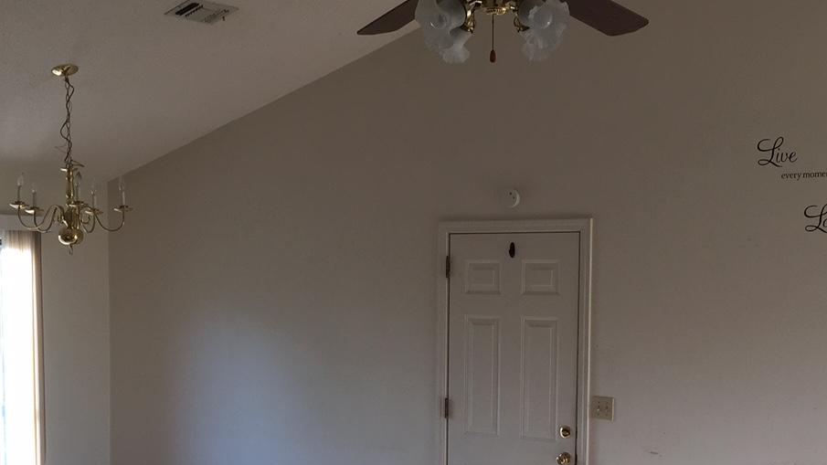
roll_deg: -1.5
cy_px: 398
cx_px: 497
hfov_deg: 36.5
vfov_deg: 20.7
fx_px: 1250
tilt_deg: -5.8
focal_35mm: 57
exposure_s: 1/60
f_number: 2.2
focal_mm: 4.15
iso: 32
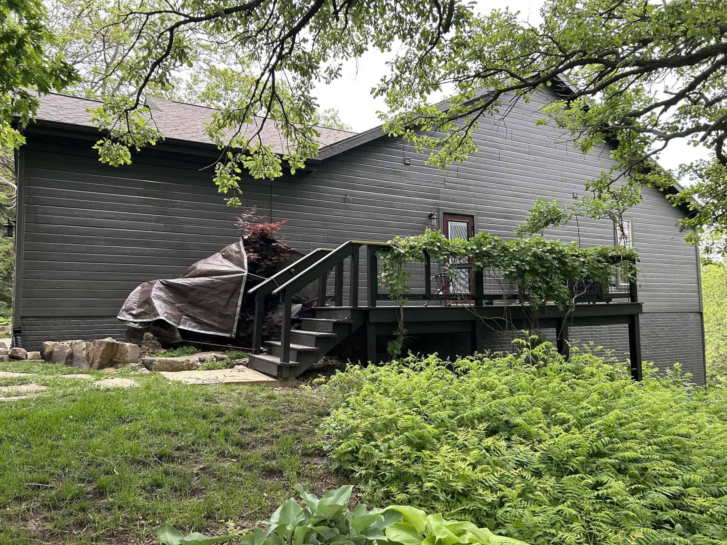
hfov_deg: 67.3
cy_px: 272
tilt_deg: +5.0
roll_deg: +1.4
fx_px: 546
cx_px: 364
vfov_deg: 53.1
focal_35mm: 26
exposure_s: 1/165
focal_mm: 5.7
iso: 64
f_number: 1.5
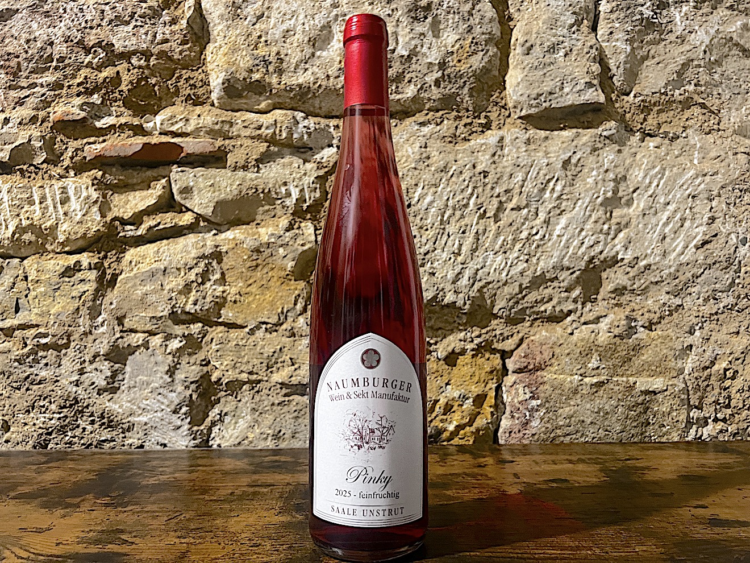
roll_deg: +0.0
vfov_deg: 53.1
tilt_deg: +1.6
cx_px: 375
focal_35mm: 26
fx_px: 563
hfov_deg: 67.3
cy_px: 282
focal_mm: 5.7
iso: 640
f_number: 1.5
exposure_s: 1/33
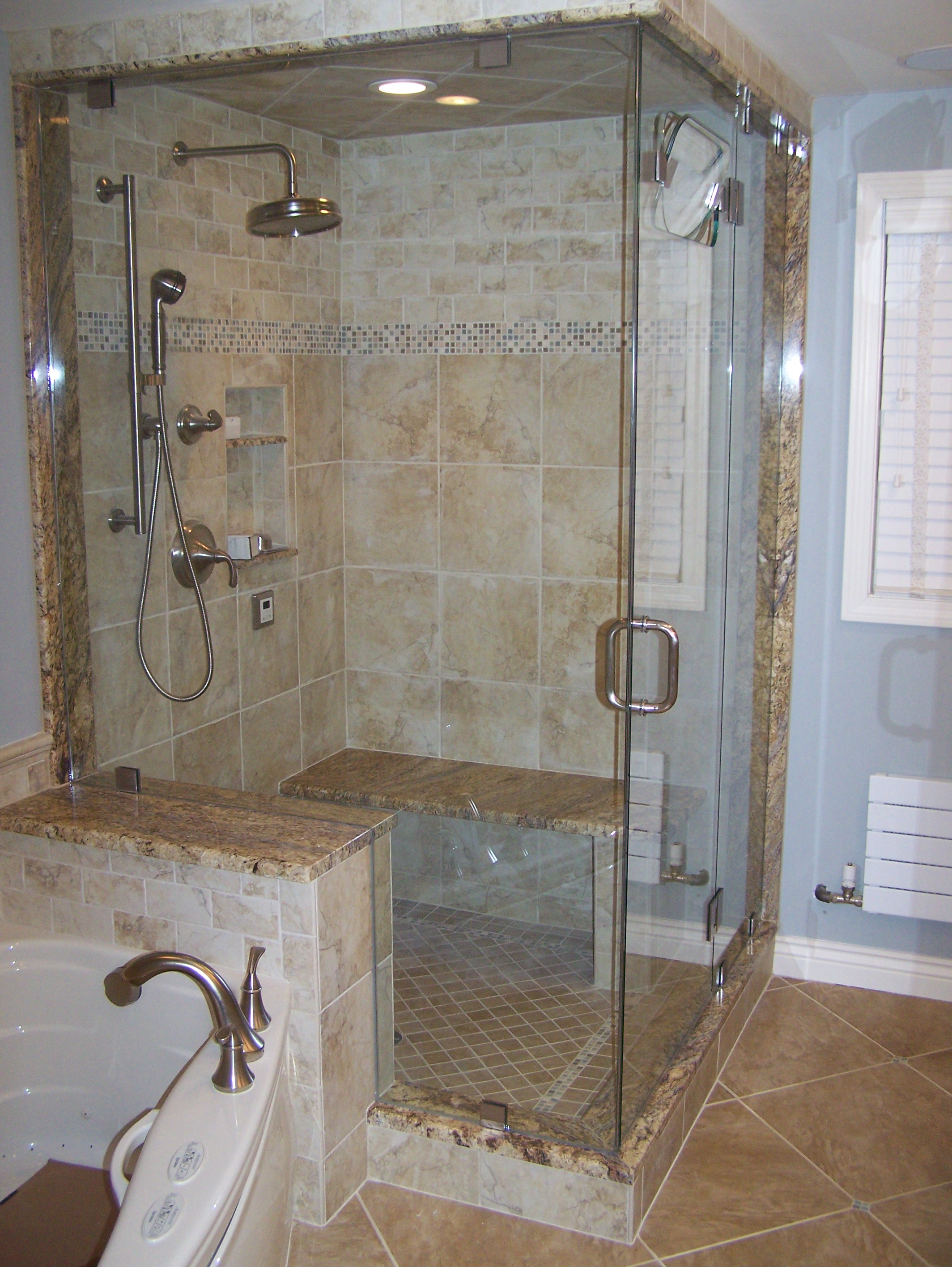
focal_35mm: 38
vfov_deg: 48.9
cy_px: 634
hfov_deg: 37.8
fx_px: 1392
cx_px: 476
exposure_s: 1/60
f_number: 2.8
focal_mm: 6.3
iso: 160
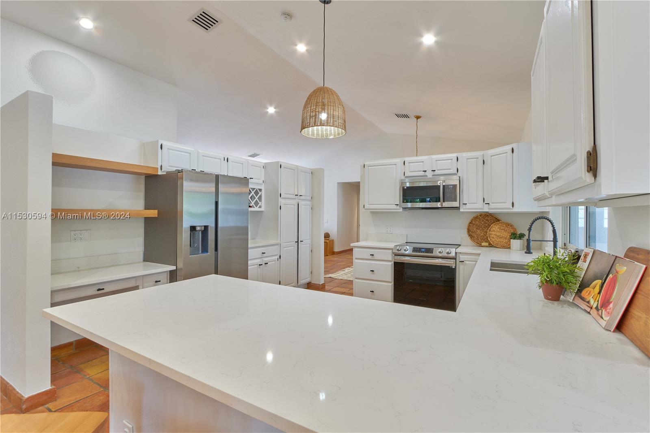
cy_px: 216
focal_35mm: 15
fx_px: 271
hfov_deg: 100.4
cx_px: 325
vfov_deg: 77.3
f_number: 11
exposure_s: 1/18
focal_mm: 10
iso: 640
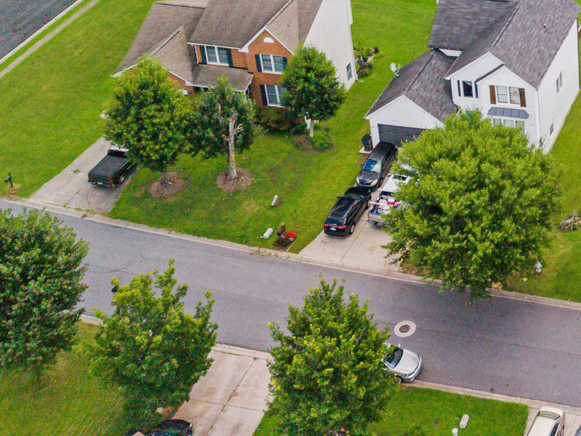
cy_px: -191
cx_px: 759
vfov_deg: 17.3
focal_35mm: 78
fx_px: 1309
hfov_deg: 22.4
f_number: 1.8
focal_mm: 8.67
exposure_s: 1/60
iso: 190
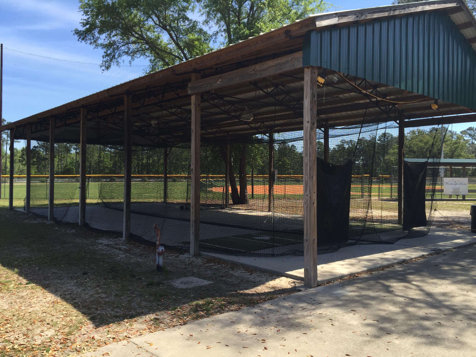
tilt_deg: -0.5
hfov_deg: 61.7
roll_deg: -1.3
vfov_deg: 48.2
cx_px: 238
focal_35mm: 29
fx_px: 399
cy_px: 178
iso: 32
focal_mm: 4.15
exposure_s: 1/842
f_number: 2.2
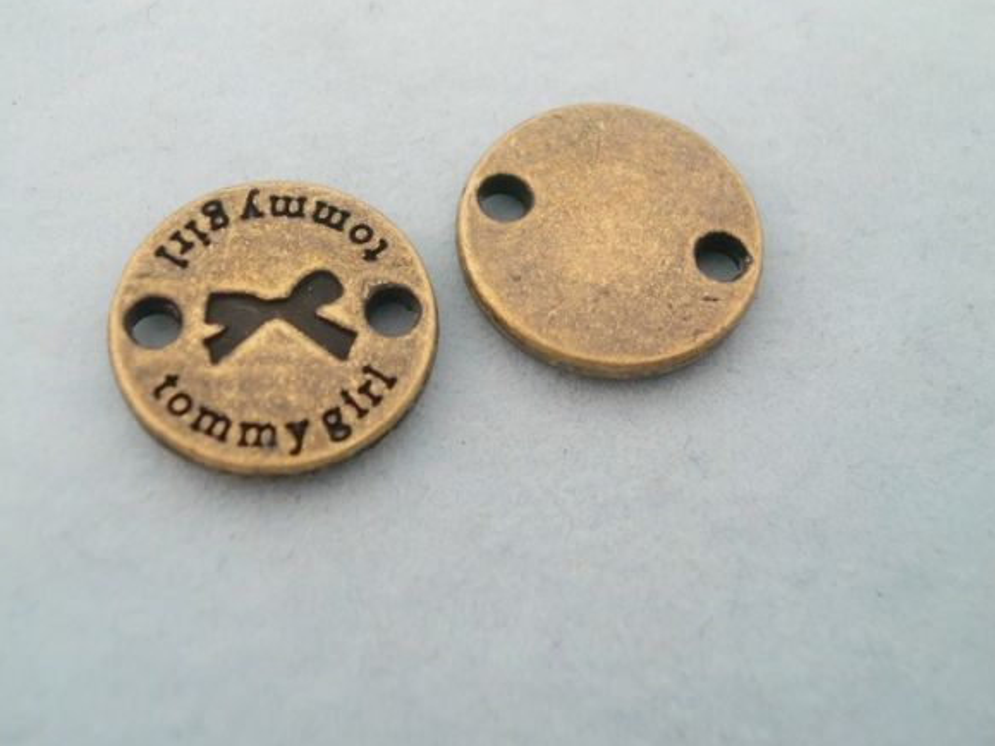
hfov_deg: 40.4
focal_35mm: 47
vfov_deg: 30.7
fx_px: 1351
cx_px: 452
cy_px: 277
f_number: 2.8
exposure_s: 1/100
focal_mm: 5.58
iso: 400
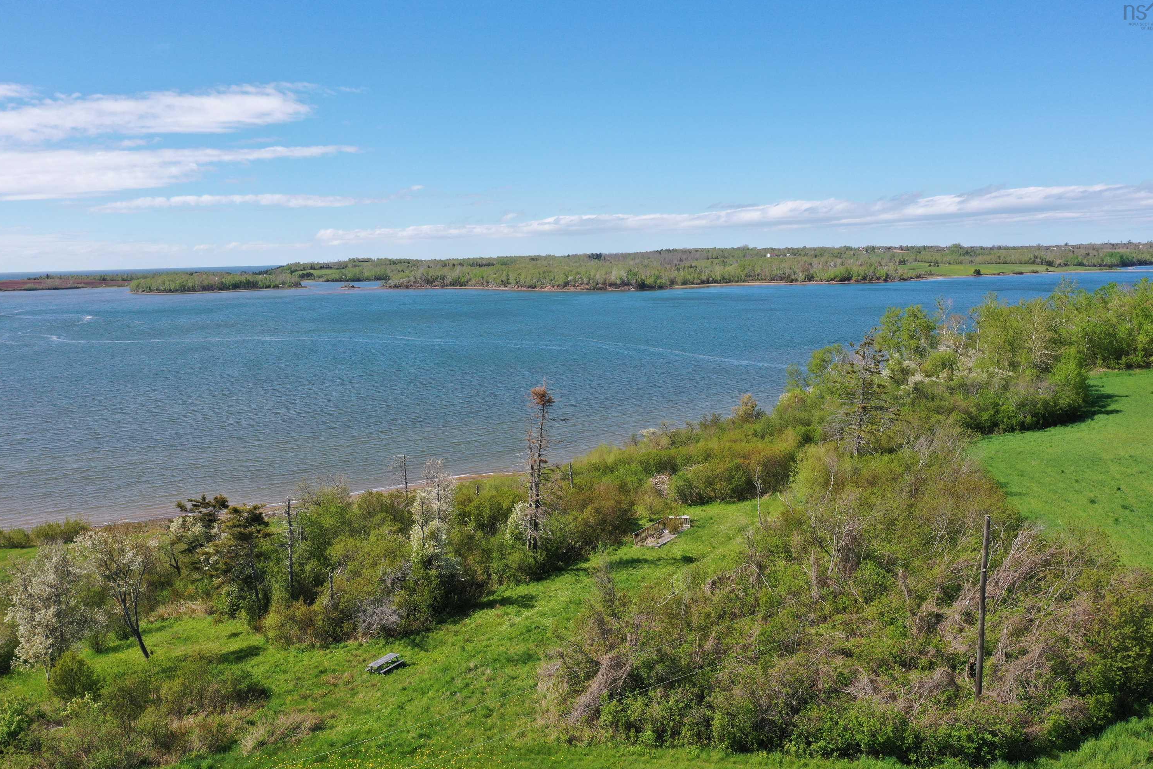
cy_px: 390
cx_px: 593
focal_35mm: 29
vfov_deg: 45.0
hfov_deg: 63.7
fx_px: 929
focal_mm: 10.26
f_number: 5.6
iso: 100
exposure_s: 1/400
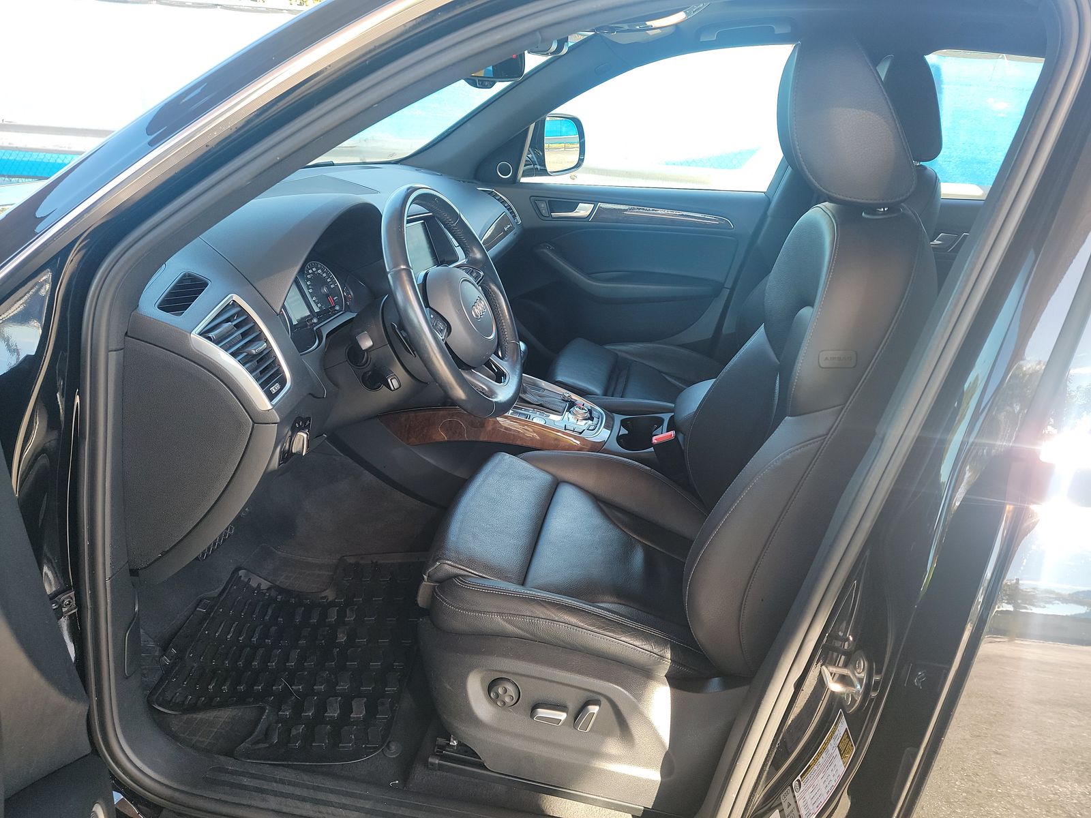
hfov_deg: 71.6
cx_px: 546
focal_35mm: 24
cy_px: 409
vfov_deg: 56.8
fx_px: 756
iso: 70
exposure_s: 1/59
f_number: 1.8
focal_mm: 6.7
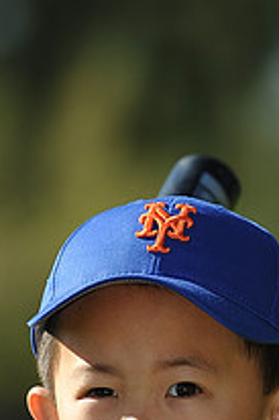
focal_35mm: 563
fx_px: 6555
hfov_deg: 2.4
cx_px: 118
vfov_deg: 3.7
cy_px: 534
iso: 200
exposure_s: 1/1250
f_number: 4.5
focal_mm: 200
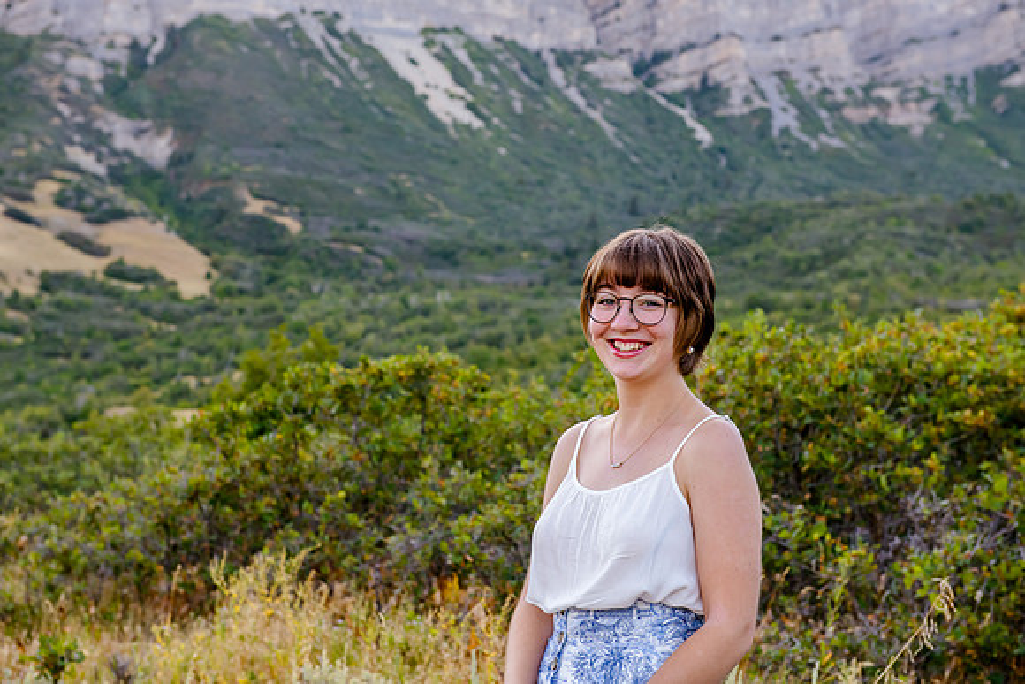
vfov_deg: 19.5
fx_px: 1993
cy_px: 342
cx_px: 512
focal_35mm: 70
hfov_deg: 28.8
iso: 800
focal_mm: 70
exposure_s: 1/200
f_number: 7.1
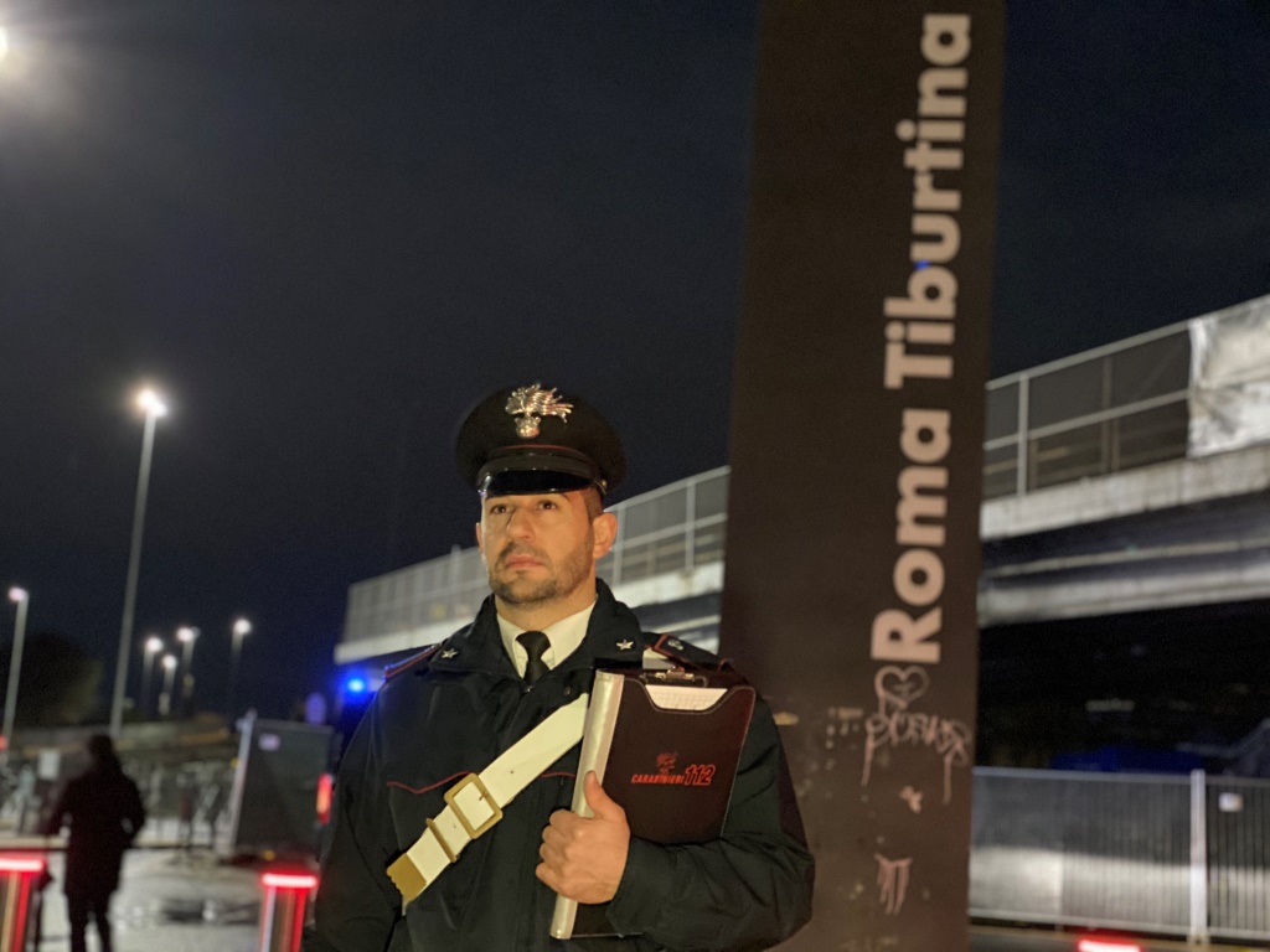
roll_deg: -4.3
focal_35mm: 52
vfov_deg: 28.0
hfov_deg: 36.8
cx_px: 635
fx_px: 1908
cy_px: 476
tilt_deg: +9.7
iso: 1600
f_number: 2
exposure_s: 1/14
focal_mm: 6
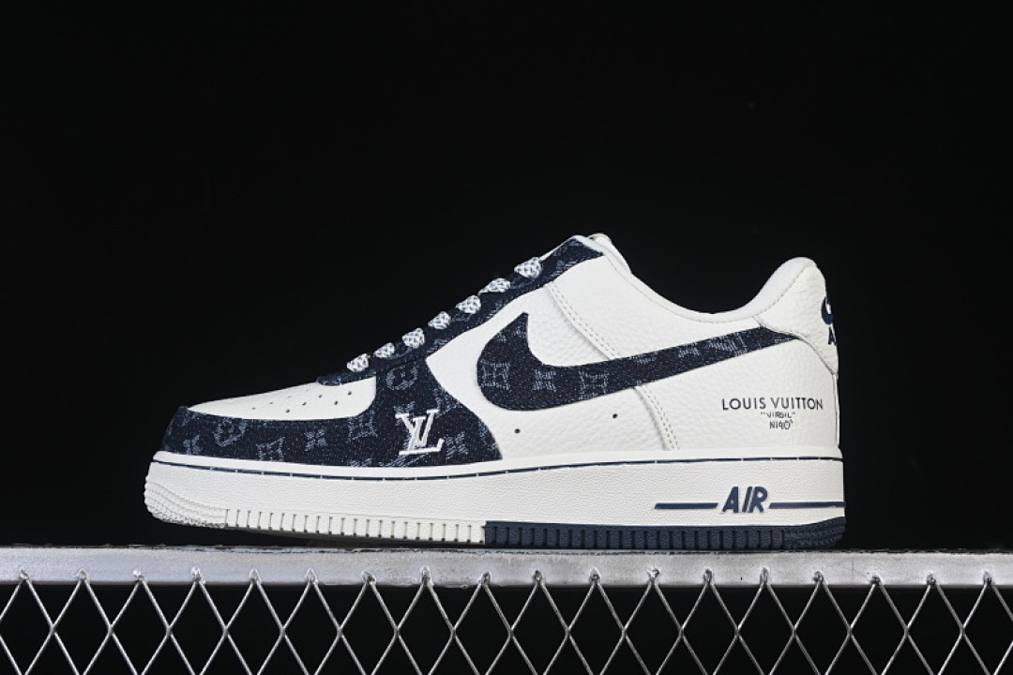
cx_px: 506
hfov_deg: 27.0
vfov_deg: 18.2
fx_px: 2110
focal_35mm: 75
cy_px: 338
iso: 160
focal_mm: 50
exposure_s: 1/80
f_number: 8
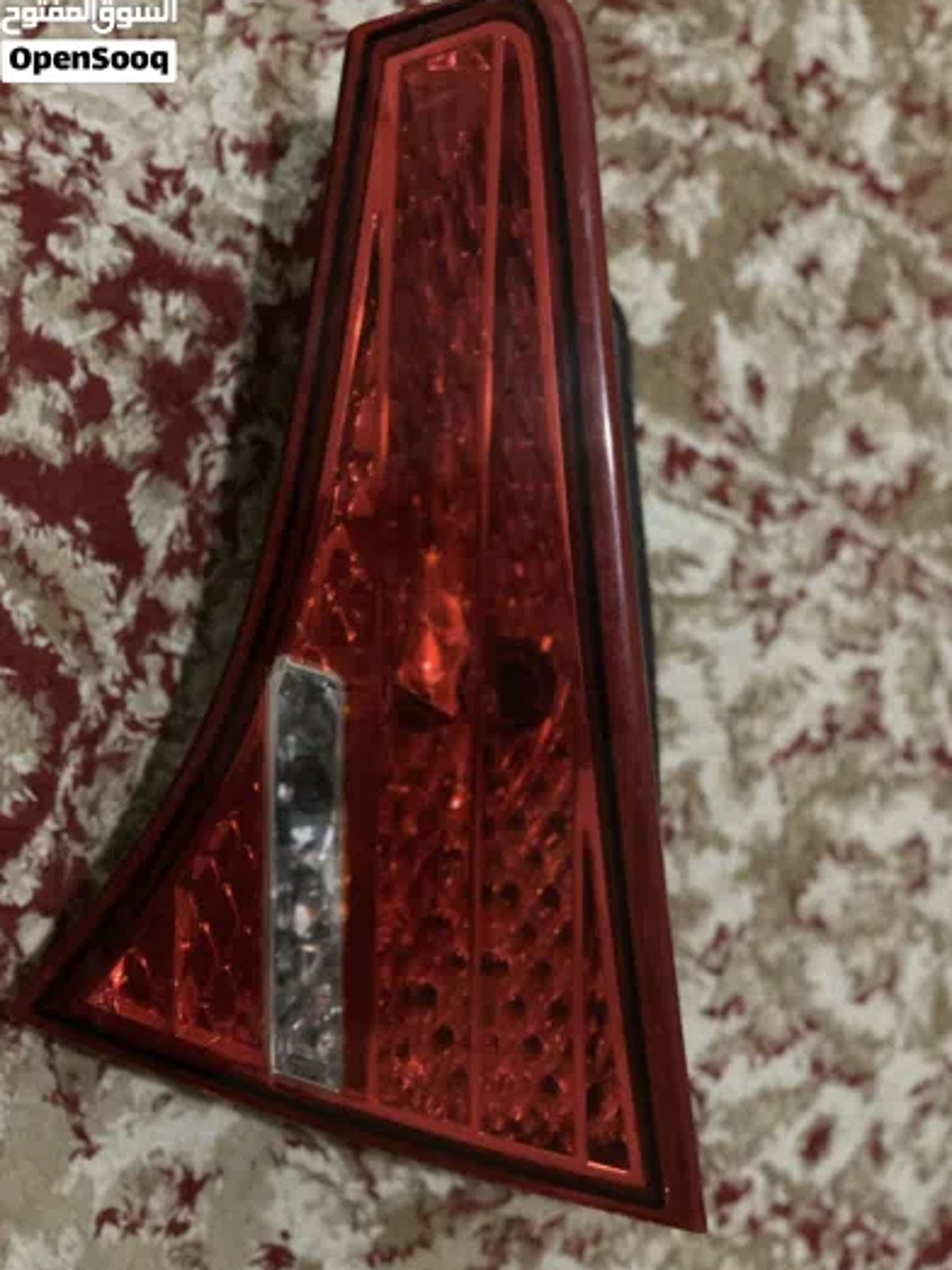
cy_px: 633
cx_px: 476
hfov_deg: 27.5
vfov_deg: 36.2
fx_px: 1944
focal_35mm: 53
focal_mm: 6
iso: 640
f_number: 2
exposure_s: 1/14
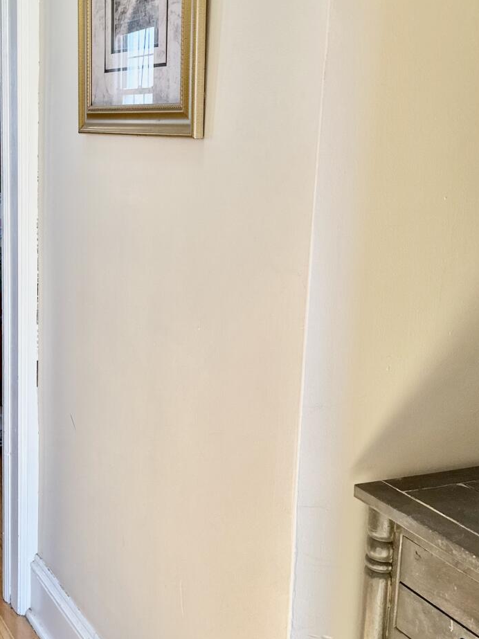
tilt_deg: -10.5
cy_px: 314
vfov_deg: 36.8
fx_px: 960
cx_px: 75
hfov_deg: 27.3
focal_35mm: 52
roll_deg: -1.3
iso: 100
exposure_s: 1/120
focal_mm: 6.86
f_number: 1.78
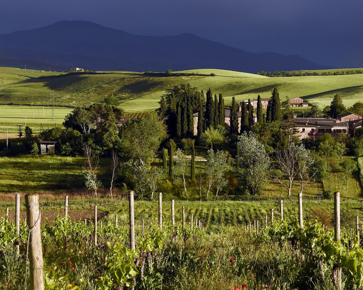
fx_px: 795
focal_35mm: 74
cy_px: 139
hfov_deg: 25.6
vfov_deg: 20.7
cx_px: 248
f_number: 8
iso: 200
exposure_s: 1/320
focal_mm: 50
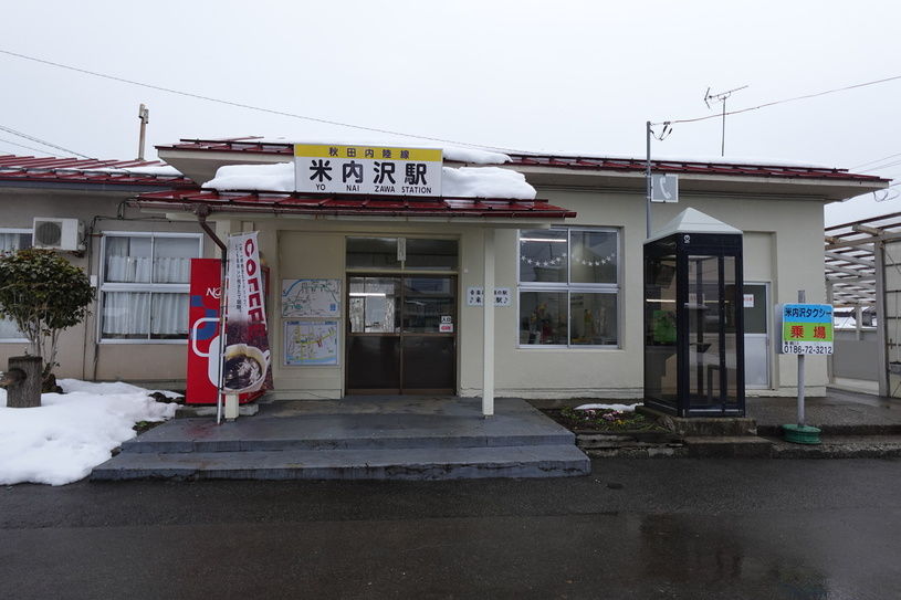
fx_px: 500
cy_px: 300
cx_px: 450
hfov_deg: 84.0
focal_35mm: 20
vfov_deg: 61.9
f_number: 2
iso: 125
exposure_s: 1/400
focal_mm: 7.6
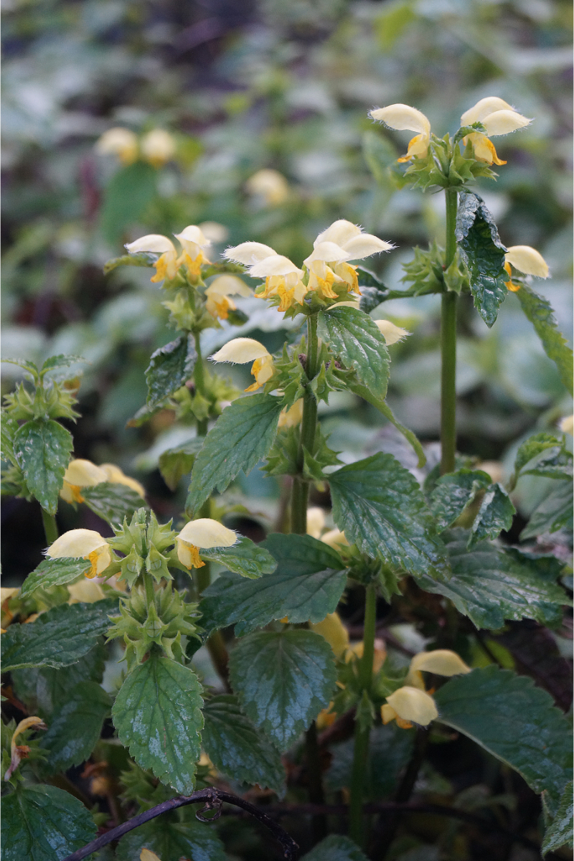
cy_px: 430
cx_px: 287
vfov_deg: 24.6
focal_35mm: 82
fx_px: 1973
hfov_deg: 16.6
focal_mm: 55
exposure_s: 1/160
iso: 800
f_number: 5.6
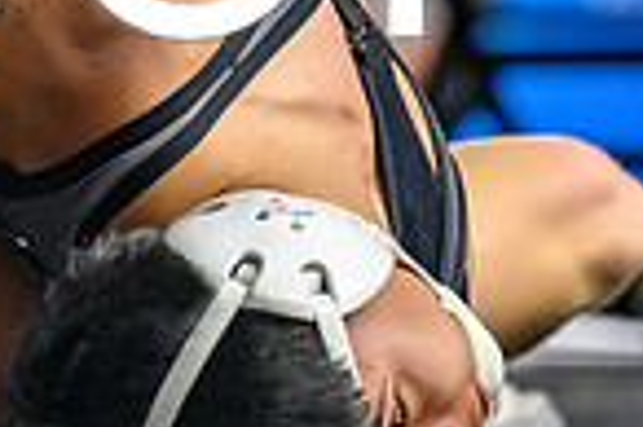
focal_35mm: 948
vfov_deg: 1.4
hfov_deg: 2.2
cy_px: 66
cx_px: -30
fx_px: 16913
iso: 3200
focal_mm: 200
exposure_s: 1/640
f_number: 2.8
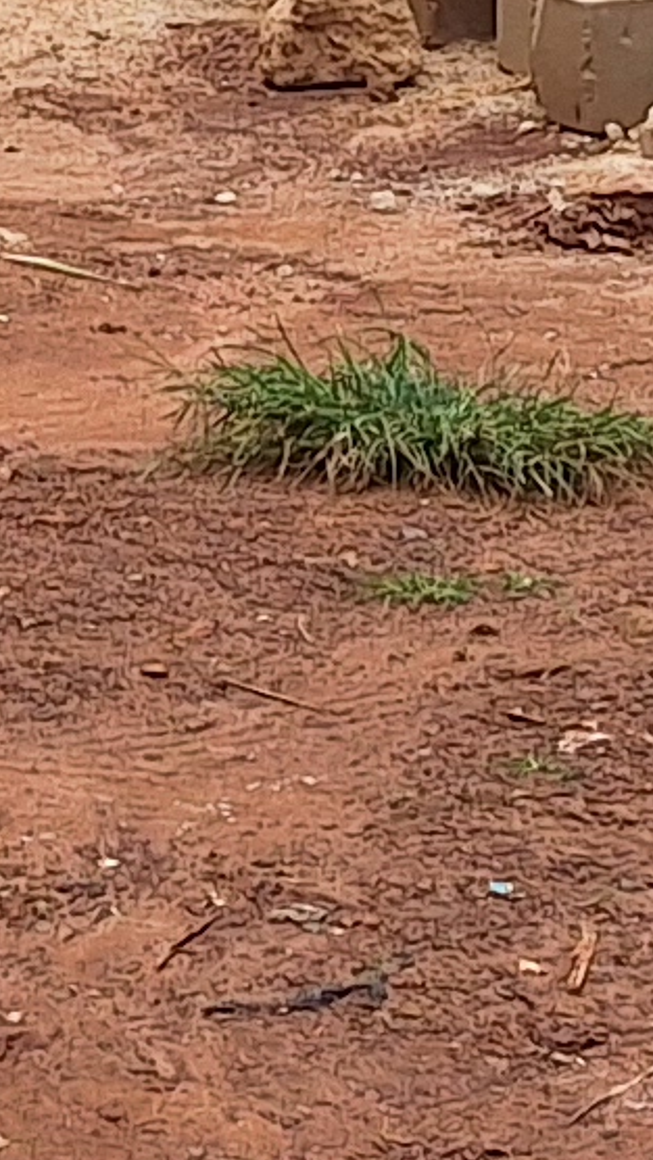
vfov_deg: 9.8
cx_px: -1008
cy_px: -1961
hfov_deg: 6.3
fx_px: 5660
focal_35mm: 184
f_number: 1.8
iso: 40
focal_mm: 5.54
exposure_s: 1/4525
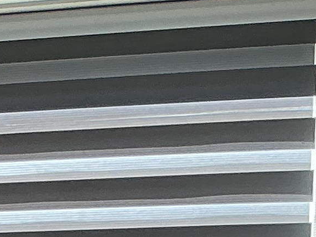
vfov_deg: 7.0
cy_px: 524
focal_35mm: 203
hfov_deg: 8.4
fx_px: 1853
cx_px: -577
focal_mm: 3
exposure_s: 1/120
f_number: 1.8
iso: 40
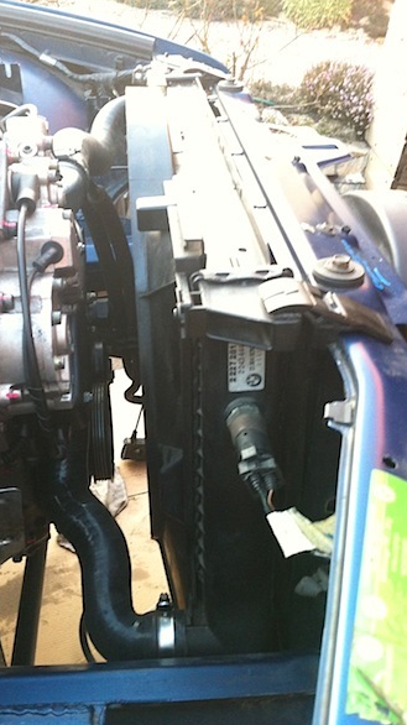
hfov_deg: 30.3
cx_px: 160
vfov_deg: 51.6
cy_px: 369
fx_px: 749
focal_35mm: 39
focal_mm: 3.85
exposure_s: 1/15
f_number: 2.8
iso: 160
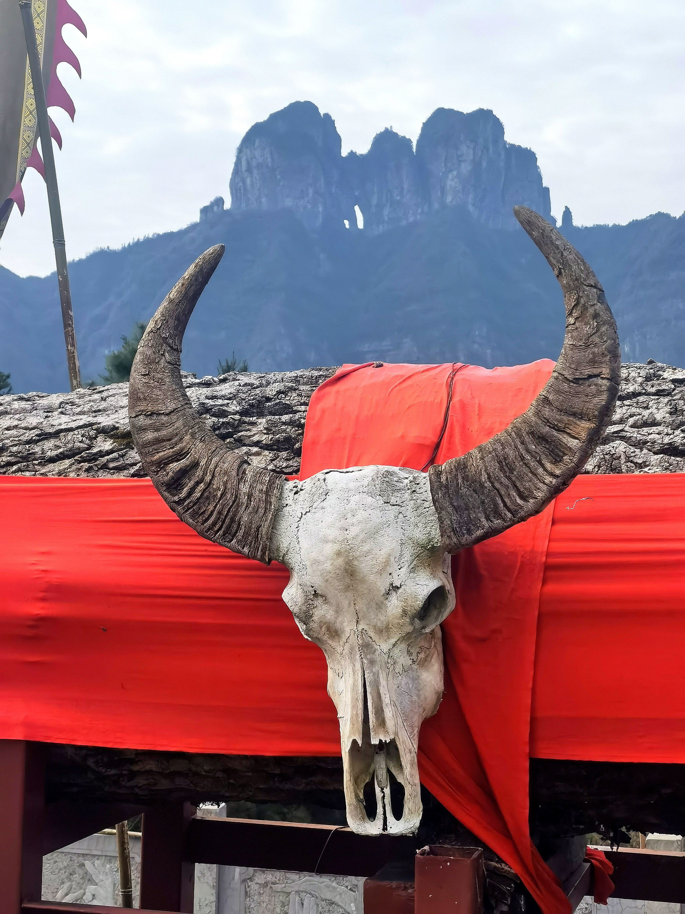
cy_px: 457
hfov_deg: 21.3
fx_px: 1821
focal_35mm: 69
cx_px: 342
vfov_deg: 28.2
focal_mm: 6.67
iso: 50
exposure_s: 1/2874
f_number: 1.9
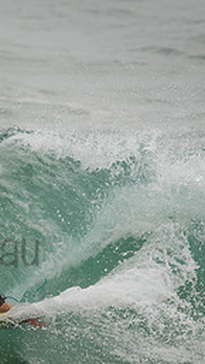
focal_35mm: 1181
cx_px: -110
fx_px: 11387
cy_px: 233
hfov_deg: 1.0
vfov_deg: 1.8
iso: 250
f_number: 5.6
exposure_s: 1/2000
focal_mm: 500
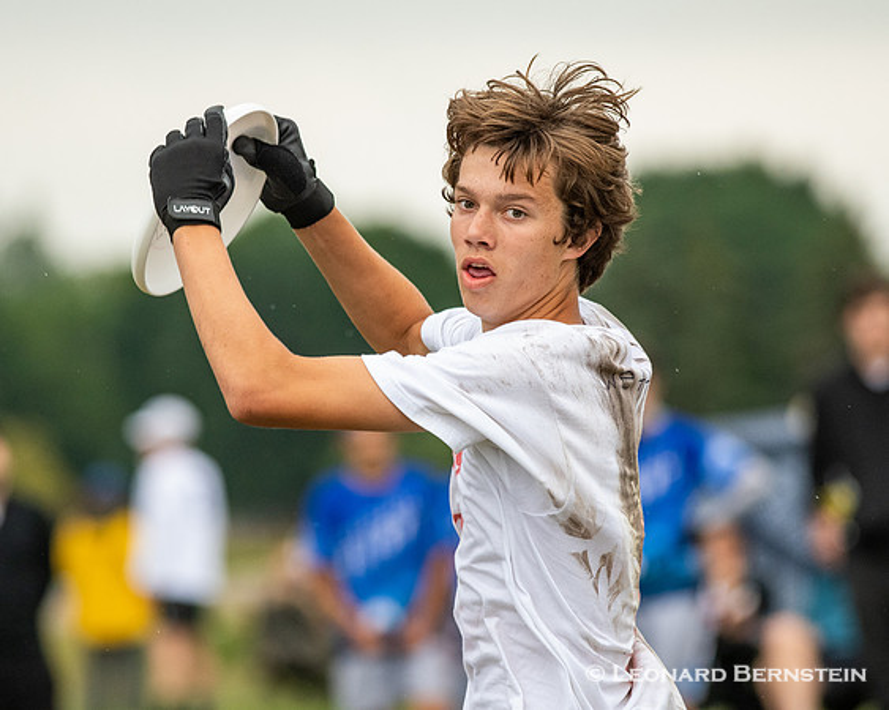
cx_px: 373
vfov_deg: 3.1
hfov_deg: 3.8
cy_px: 355
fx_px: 13330
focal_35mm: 507
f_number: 5
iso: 1600
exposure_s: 1/1600
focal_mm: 300
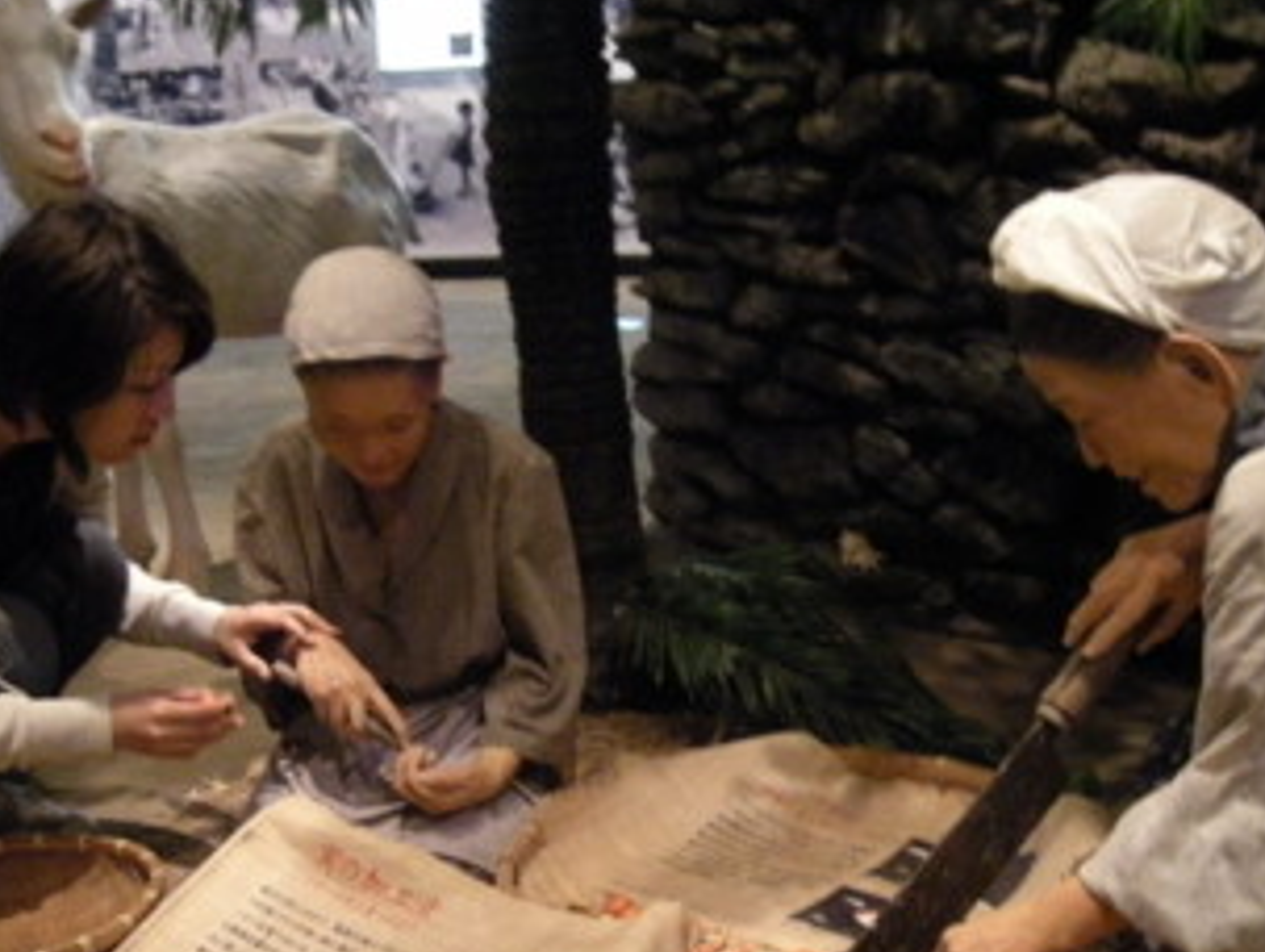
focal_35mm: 52
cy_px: 647
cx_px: 518
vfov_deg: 27.9
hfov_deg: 36.7
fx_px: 1903
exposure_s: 1/8.7
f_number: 2.8
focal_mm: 5.7
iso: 400
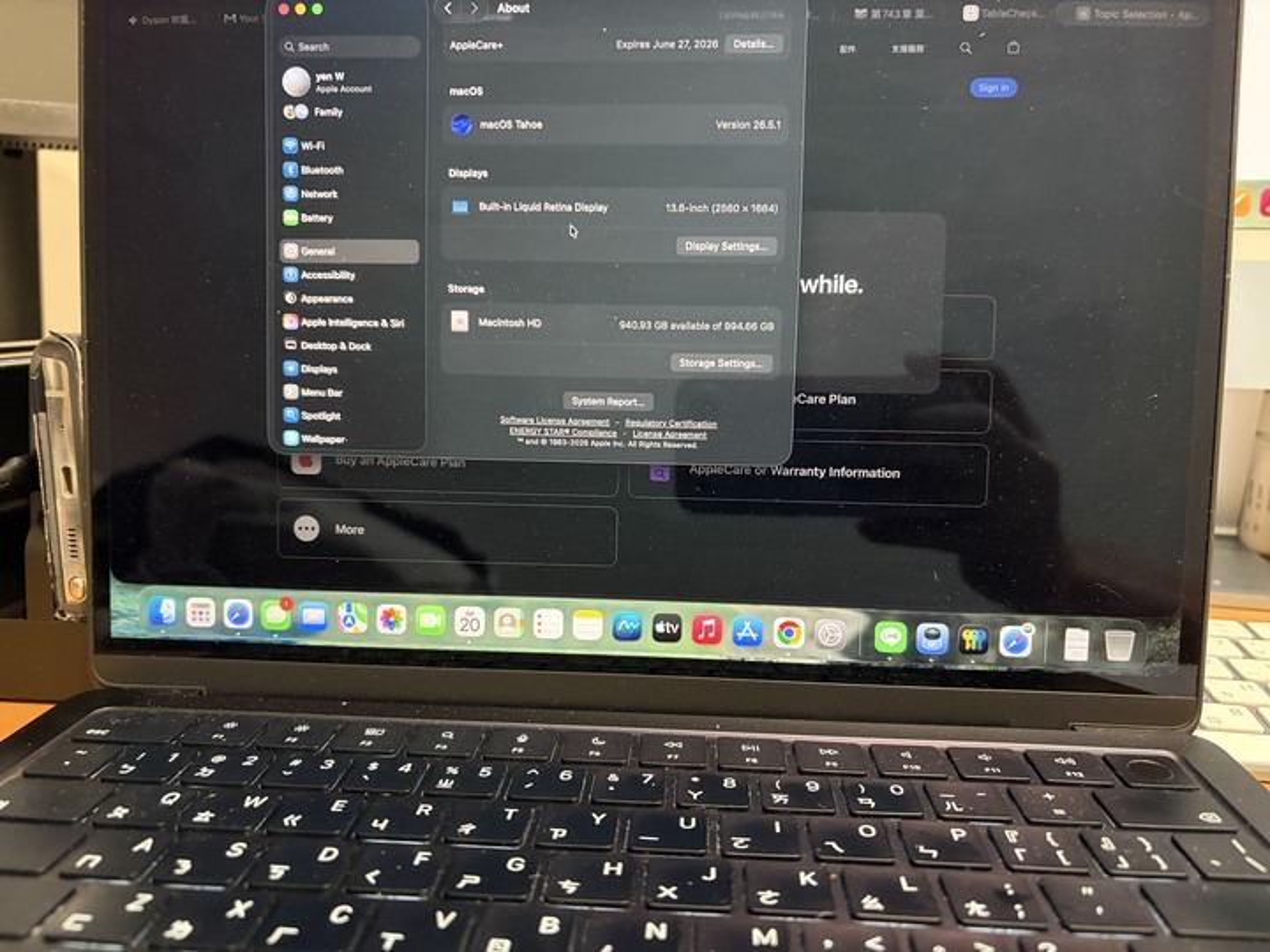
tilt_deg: -10.2
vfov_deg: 53.1
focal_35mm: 26
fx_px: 954
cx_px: 635
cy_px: 476
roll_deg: -1.6
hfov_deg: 67.3
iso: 500
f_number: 1.6
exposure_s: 1/30
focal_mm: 5.96
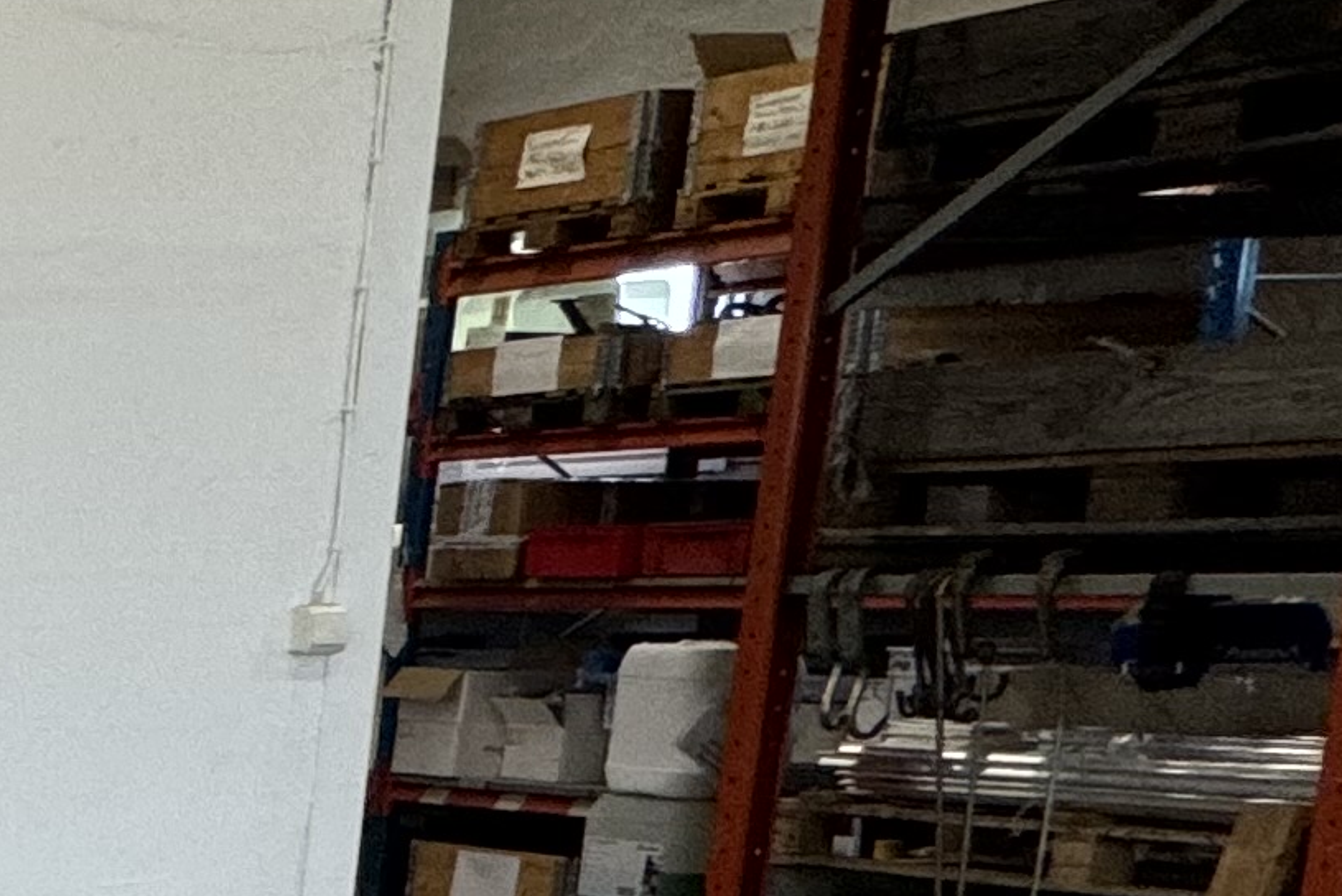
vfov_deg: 18.3
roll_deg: +0.7
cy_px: 965
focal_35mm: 72
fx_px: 2685
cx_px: -1918
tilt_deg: -7.1
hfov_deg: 15.0
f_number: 2.2
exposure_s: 1/100
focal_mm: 2.22
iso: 100
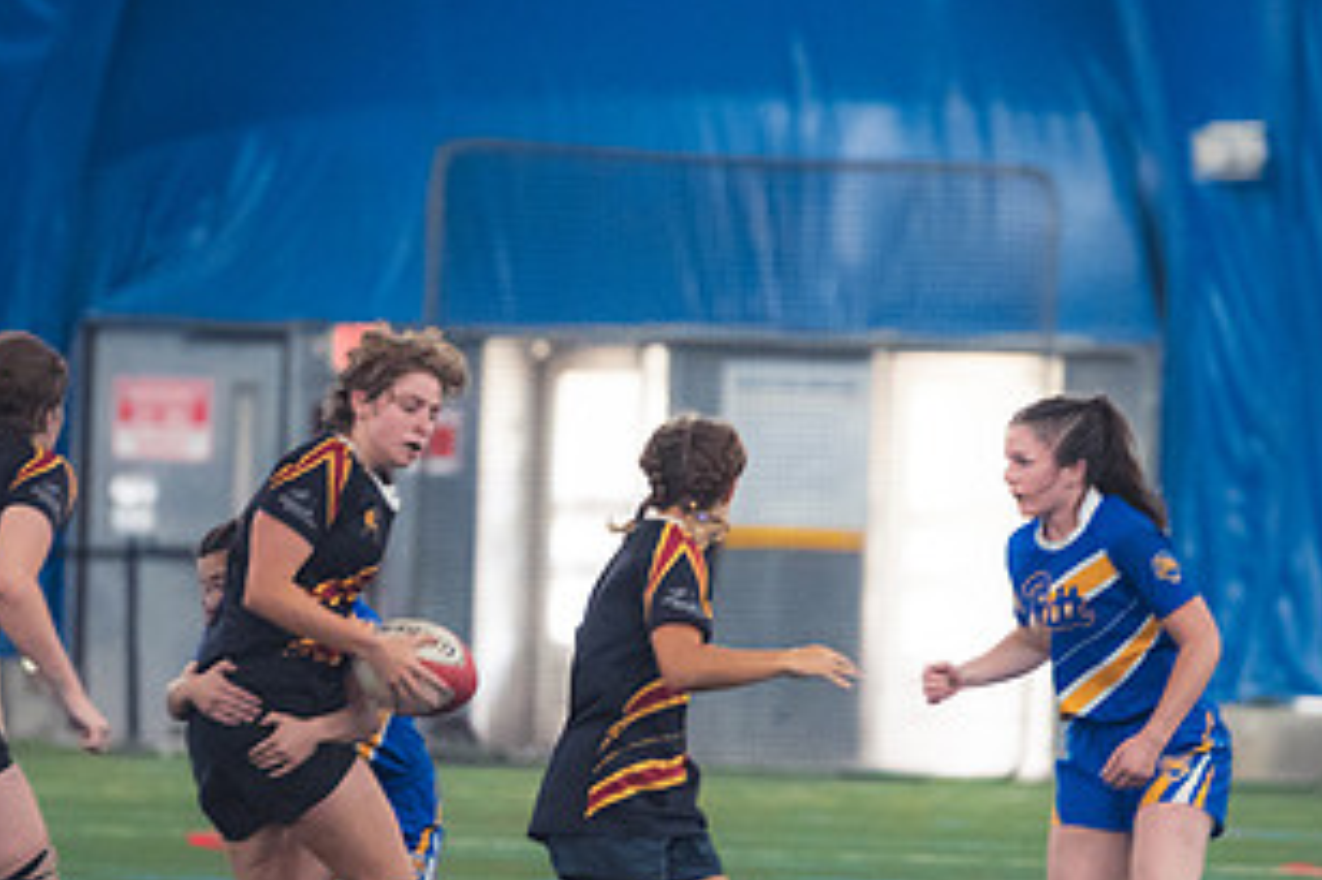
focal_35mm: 565
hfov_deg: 3.7
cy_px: 631
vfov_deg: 2.4
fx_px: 20736
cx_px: 704
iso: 3200
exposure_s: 1/320
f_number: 2.8
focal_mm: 200
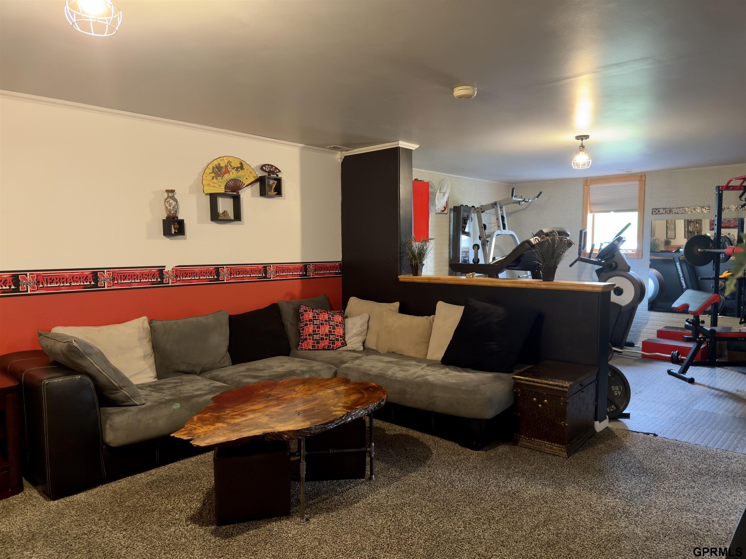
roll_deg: +0.8
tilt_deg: -4.8
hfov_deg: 71.6
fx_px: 517
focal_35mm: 24
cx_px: 373
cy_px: 280
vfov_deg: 56.8
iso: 640
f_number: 1.78
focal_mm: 6.76
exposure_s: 1/30
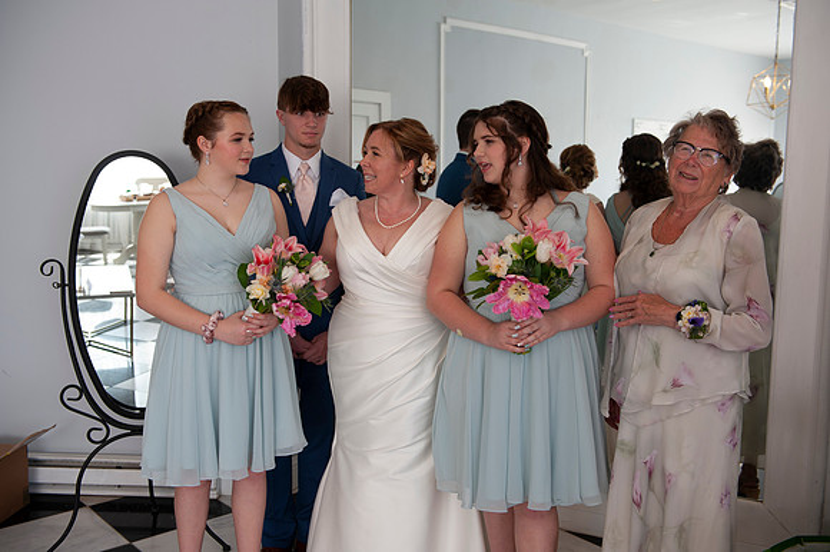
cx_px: 415
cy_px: 276
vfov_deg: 35.0
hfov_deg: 50.7
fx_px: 876
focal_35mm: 38
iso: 125
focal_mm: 38
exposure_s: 1/60
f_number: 4
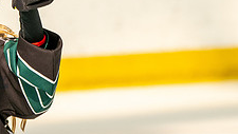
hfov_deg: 2.4
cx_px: -40
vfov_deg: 1.4
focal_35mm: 881
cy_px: 75
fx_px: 5564
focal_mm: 221
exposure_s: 1/3200
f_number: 3.5
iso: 1600
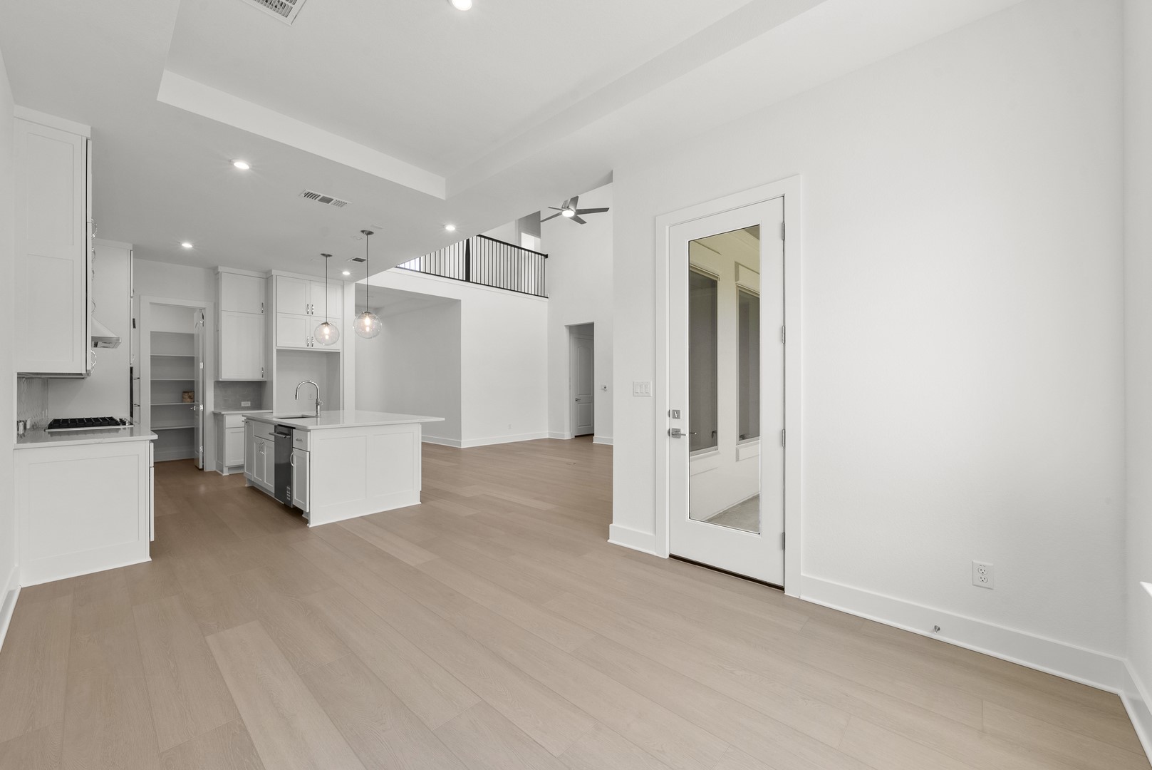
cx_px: 576
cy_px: 385
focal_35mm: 14
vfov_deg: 81.3
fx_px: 448
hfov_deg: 104.2
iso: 500
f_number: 11
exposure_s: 1/5
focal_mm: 14
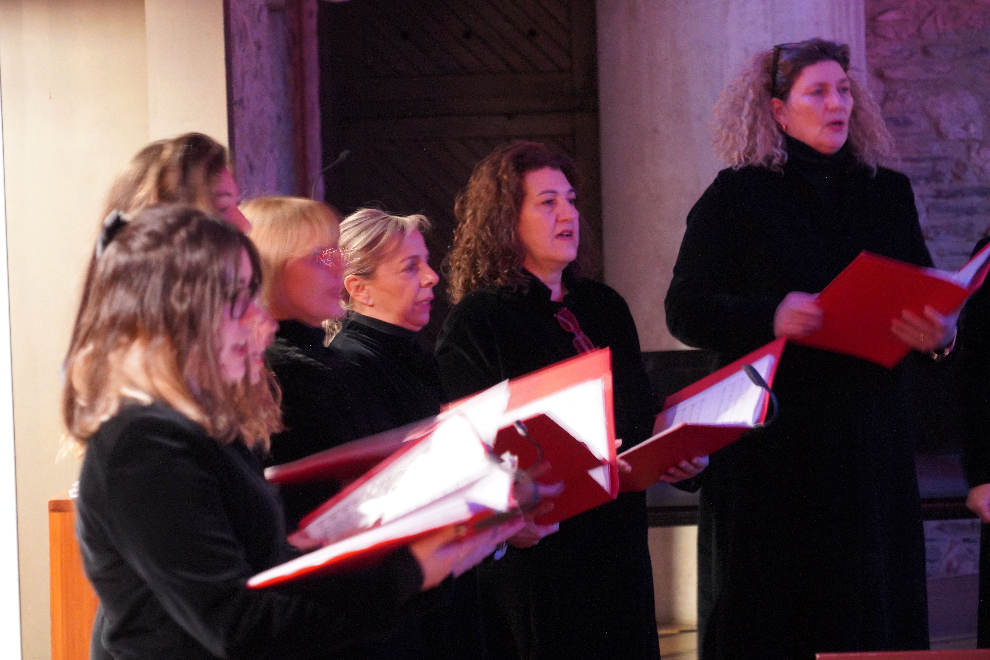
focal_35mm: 128
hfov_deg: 16.0
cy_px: 330
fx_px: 3520
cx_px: 495
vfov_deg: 10.7
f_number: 6.3
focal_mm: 128
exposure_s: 1/2
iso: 12800
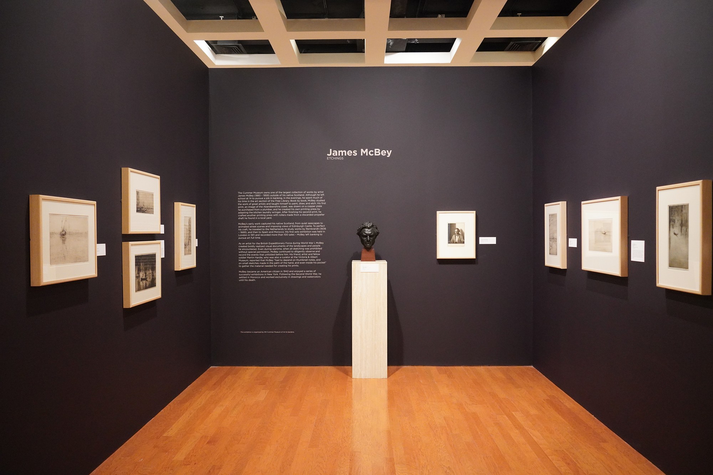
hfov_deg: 63.7
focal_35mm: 29
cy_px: 238
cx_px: 356
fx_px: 574
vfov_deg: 45.0
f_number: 4
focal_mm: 29
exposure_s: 1/80
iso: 8000
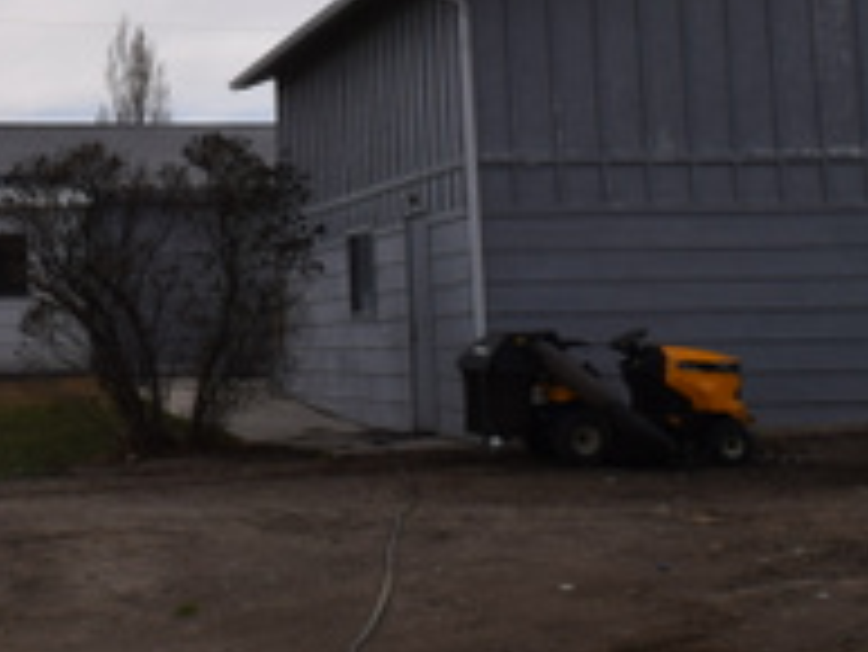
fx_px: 2158
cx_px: 117
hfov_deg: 22.3
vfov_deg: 16.8
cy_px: 13
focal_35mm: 86
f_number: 14
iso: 100
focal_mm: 18
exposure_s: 1/200
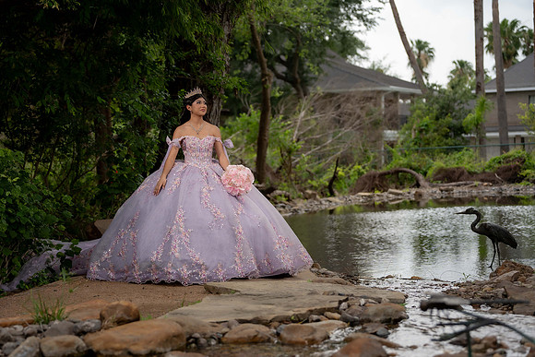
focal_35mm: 72
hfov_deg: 28.0
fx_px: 1071
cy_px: 178
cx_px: 251
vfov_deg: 18.9
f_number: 2.5
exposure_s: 1/1000
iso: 80
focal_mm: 68
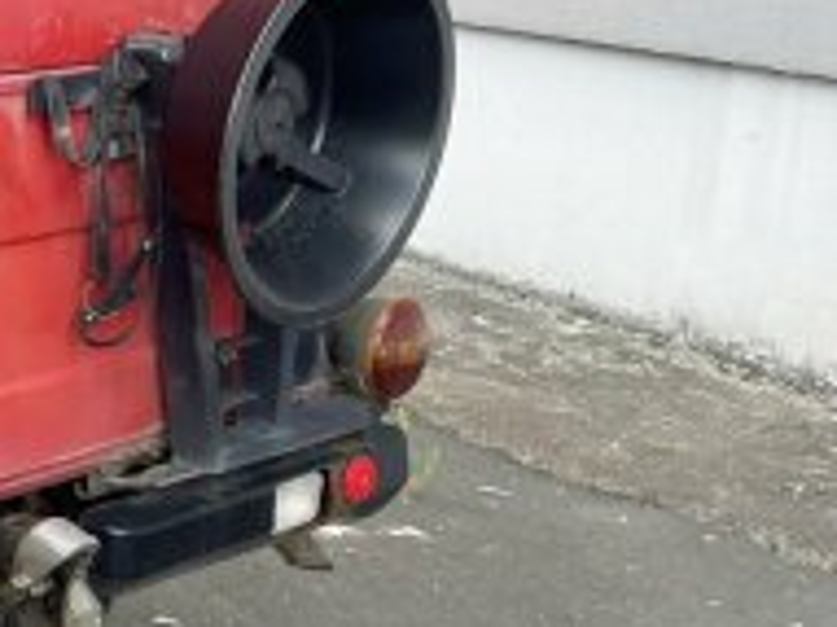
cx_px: -495
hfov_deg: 19.1
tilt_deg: -9.0
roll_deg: -0.6
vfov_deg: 16.9
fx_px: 2102
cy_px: 158
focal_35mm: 87
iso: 50
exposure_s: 1/575
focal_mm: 5.7
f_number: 1.5
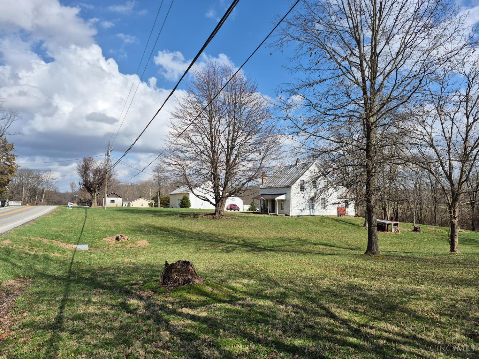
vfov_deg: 58.9
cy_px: 180
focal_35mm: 23
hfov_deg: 73.9
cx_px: 240
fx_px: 318
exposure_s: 1/2256
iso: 25
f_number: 1.8
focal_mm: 5.4
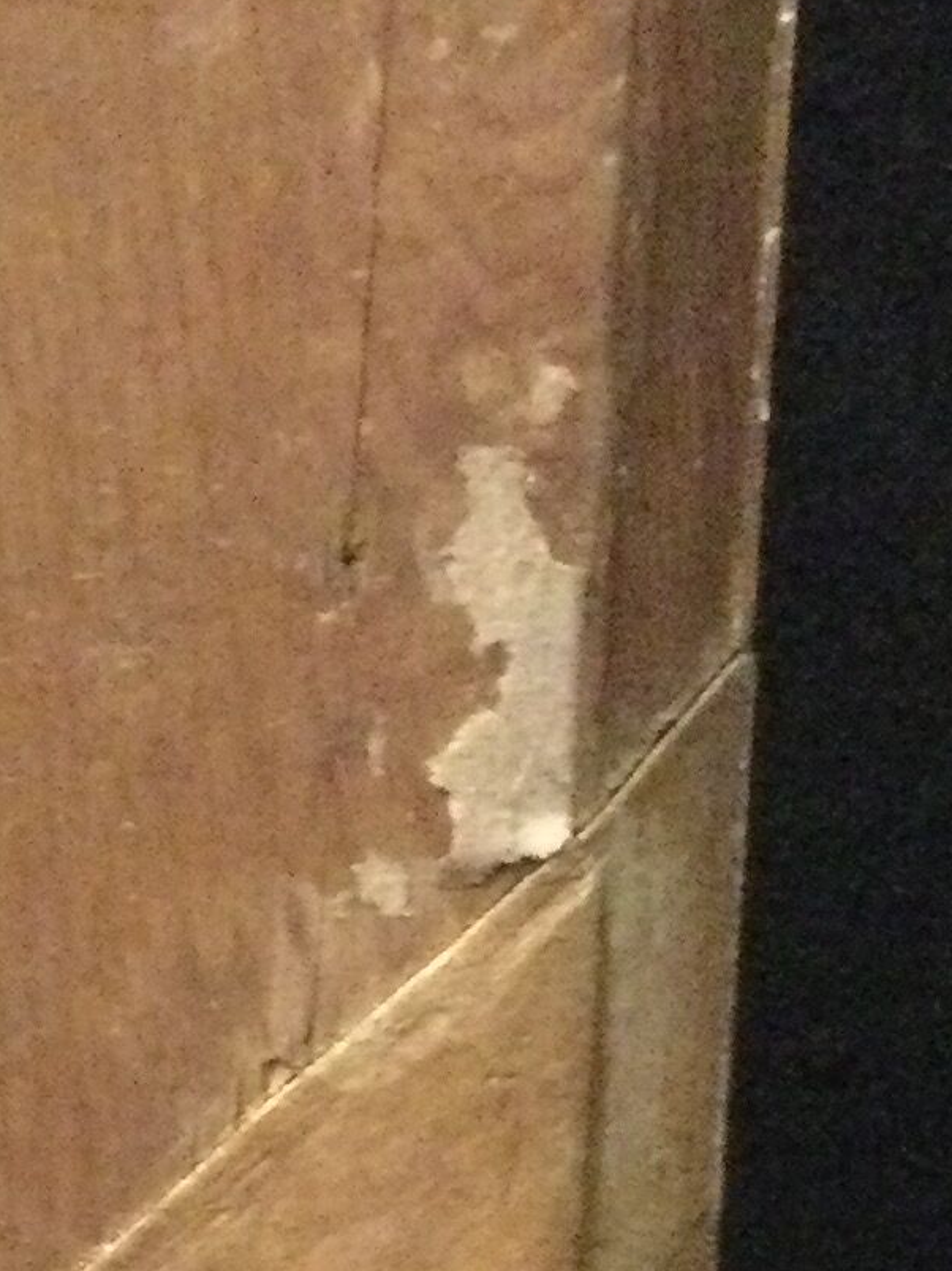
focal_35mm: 126
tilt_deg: -20.0
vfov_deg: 15.3
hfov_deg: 11.3
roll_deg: -0.6
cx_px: -422
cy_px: 1299
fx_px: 4622
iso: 800
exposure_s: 1/17
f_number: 2.4
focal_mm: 3.3
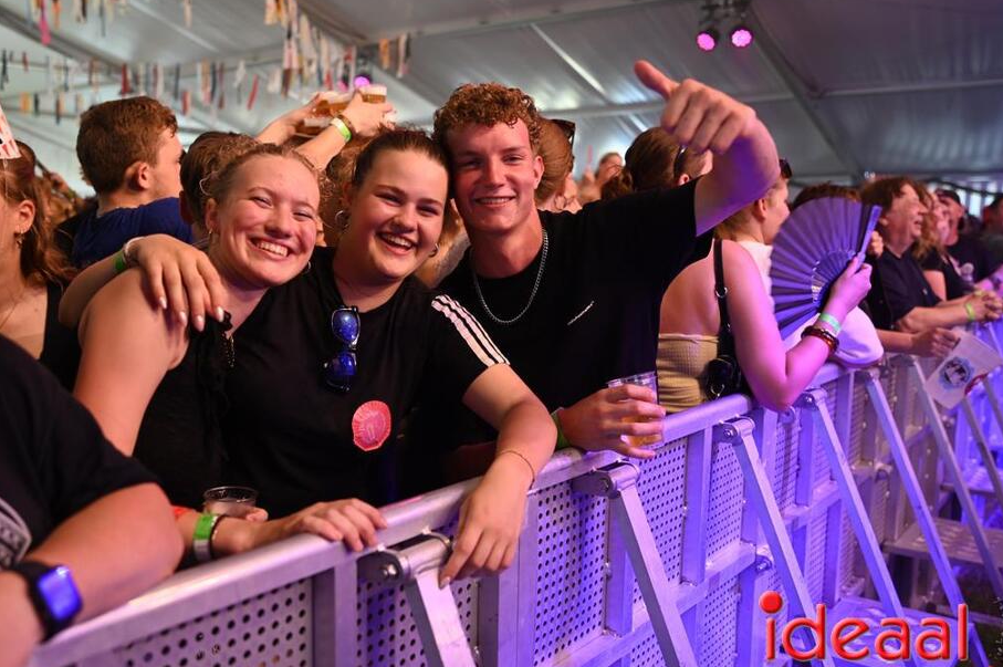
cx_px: 476
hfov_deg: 54.4
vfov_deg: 37.8
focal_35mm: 35
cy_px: 350
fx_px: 974
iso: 400
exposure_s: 1/100
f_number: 2.8
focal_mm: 32
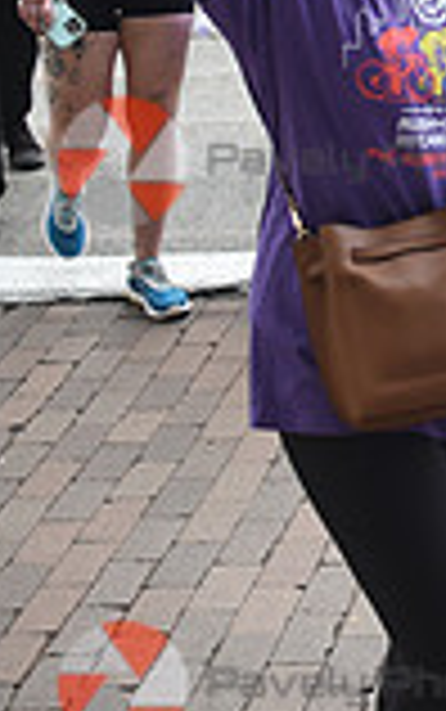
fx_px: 2543
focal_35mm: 131
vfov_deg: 15.7
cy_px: 11
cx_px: 851
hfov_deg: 9.5
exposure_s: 1/320
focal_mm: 35
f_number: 5
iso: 640
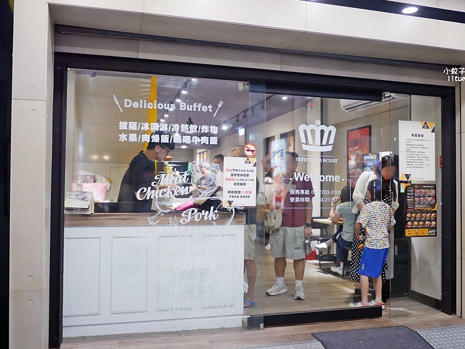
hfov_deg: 55.3
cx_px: 245
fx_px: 444
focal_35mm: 33
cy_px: 170
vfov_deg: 43.0
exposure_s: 1/60
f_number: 2.5
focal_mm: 14
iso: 400
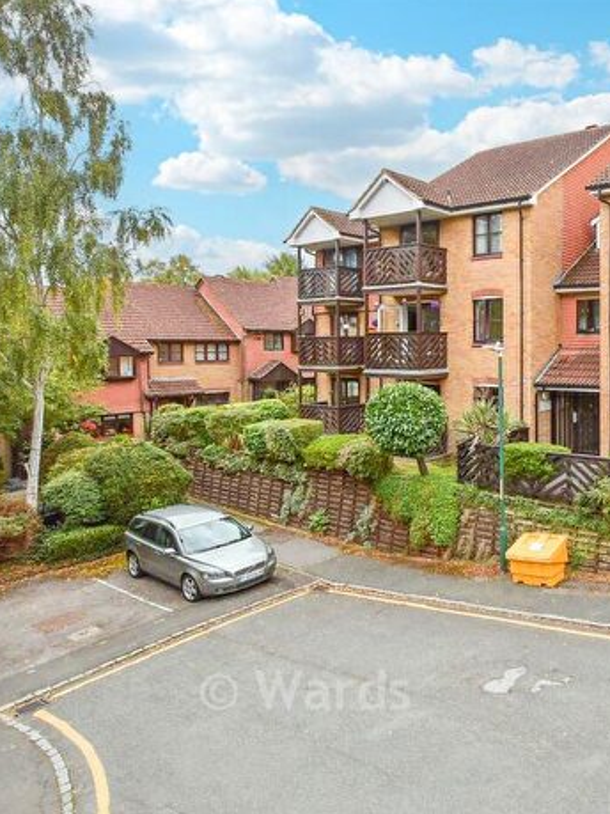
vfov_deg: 76.4
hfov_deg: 50.2
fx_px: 517
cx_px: 603
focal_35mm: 22
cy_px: 407
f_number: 8
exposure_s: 1/640
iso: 400
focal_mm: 10
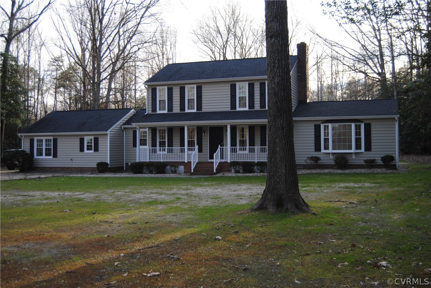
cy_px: 144
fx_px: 467
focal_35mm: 39
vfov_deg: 34.3
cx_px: 216
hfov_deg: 49.5
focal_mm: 26
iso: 100
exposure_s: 1/125
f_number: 4
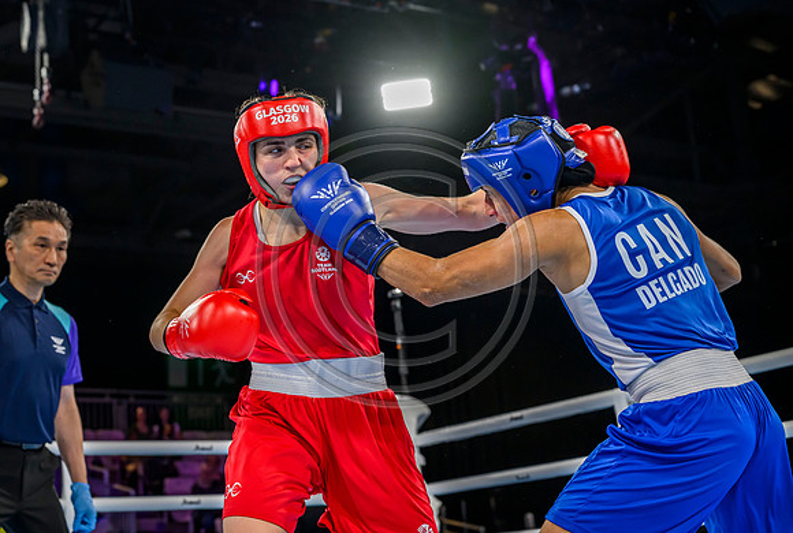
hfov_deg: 32.3
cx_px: 302
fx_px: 1364
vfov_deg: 22.1
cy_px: 206
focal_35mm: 62
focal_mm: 50
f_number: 3.5
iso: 2000
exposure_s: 1/1250
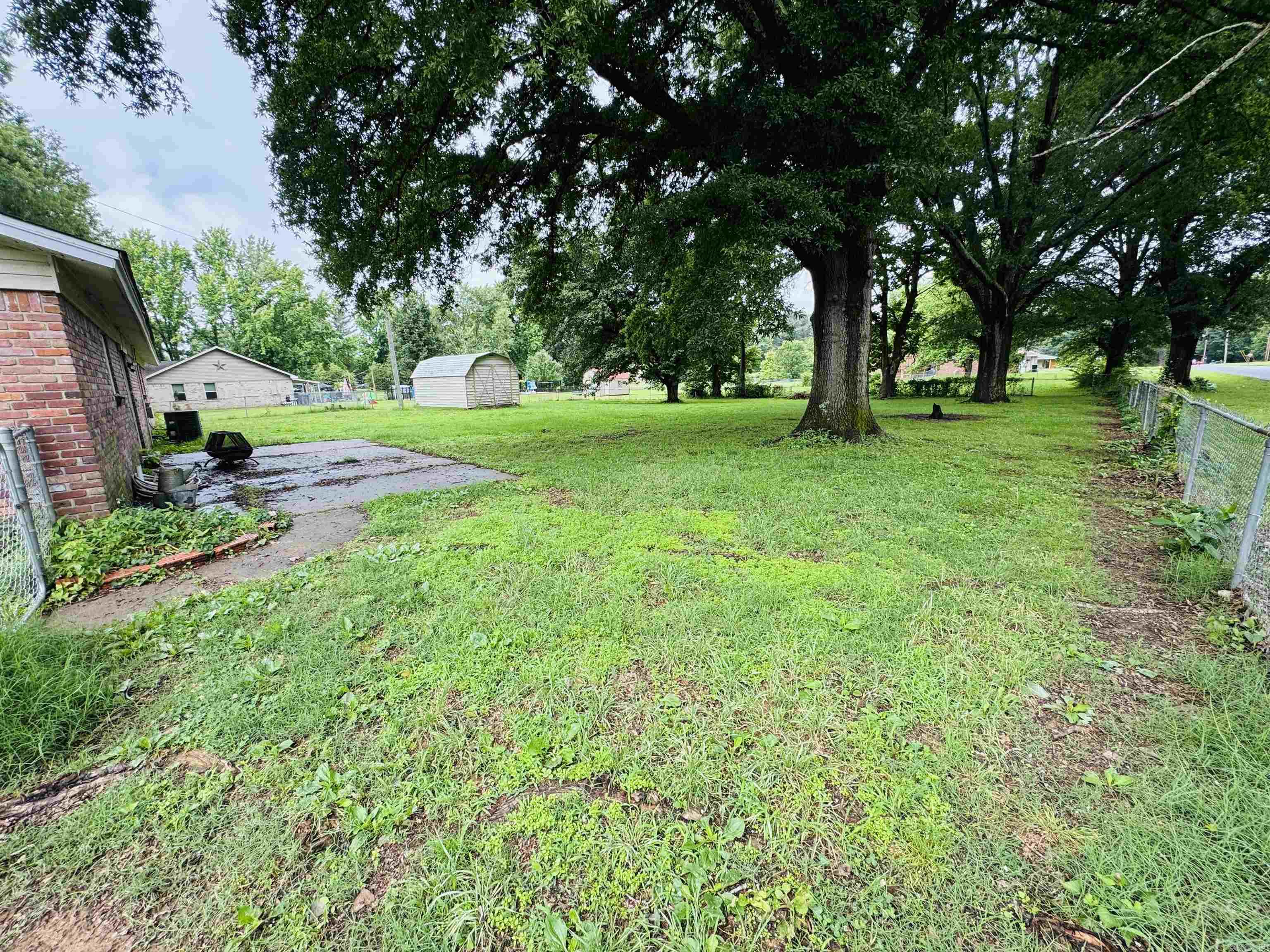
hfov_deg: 102.1
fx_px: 514
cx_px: 635
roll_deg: +2.2
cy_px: 476
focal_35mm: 14
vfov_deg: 85.7
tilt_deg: -11.9
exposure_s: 1/291
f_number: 2.2
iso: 40
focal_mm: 2.22
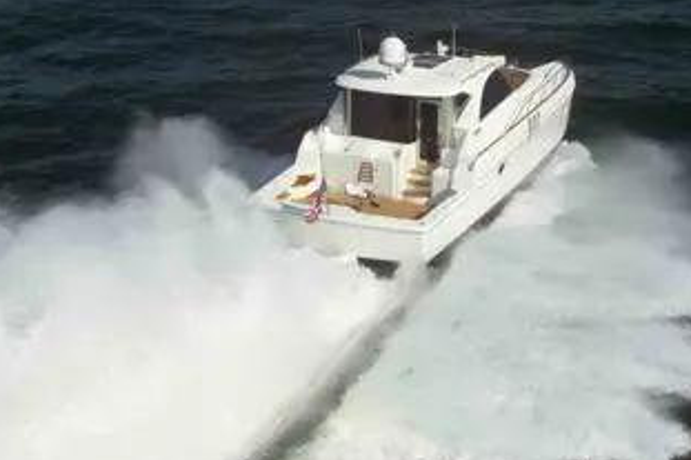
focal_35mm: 68
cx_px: 380
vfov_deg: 19.9
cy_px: 148
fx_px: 1304
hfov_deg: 29.7
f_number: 4
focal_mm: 33
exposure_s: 1/350
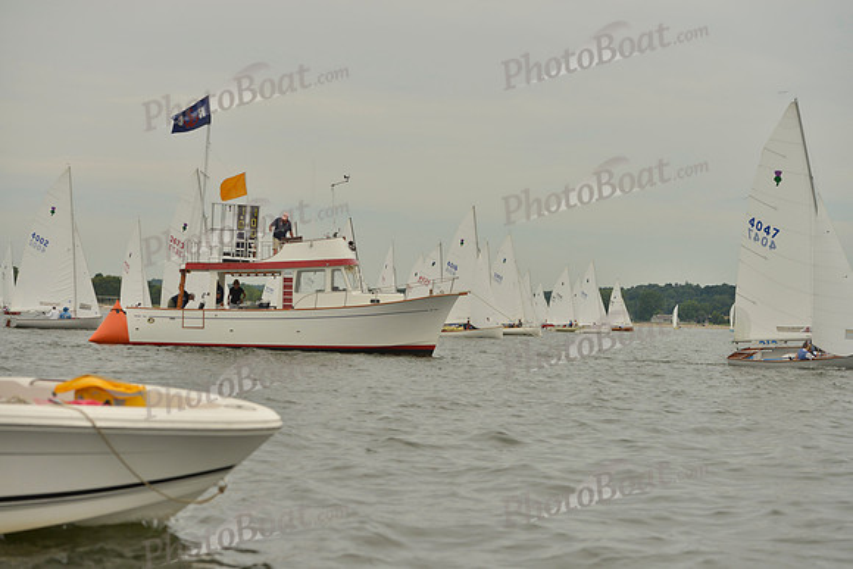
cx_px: 426
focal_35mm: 70
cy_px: 284
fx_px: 1659
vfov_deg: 19.5
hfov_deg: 28.8
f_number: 5
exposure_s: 1/5000
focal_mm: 70
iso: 400
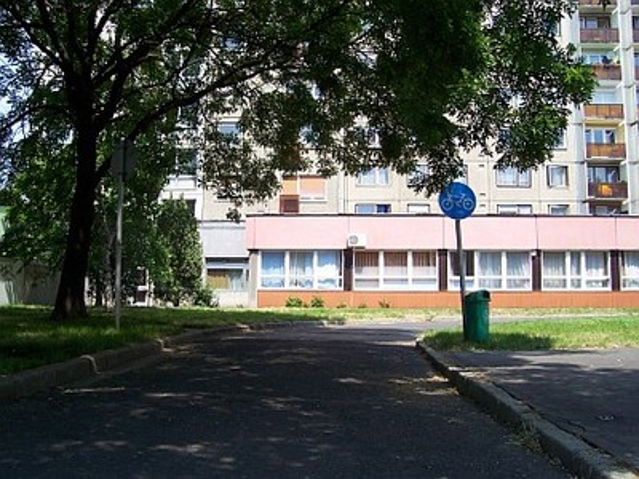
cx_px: 320
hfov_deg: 54.0
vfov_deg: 41.8
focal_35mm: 34
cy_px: 240
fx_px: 628
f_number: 5.6
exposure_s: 1/250
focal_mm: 5.6
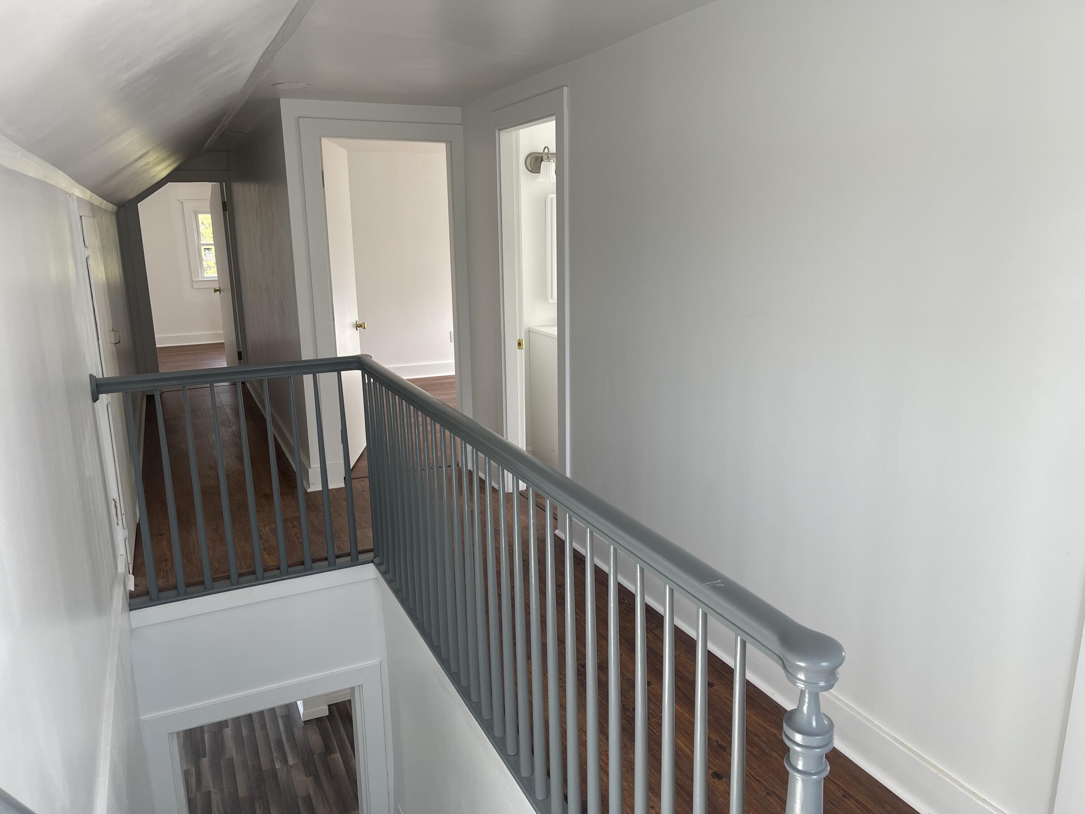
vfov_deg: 54.9
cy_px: 407
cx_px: 542
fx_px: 784
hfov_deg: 69.4
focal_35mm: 25
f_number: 1.6
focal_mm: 5.1
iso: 50
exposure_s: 1/121
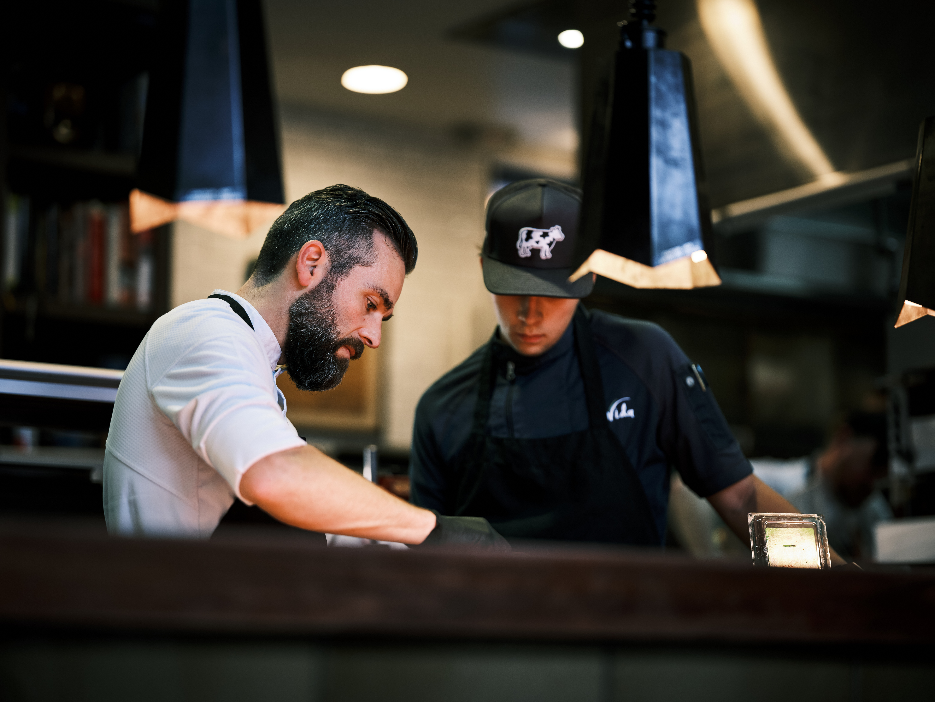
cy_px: 351
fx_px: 2350
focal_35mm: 87
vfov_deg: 17.0
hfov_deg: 22.5
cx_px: 468
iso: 800
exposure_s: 1/200
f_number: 2
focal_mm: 110
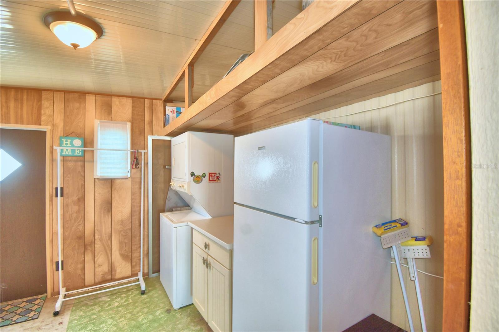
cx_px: 250
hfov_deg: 100.4
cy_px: 166
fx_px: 208
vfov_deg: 77.3
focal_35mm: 15
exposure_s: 1/30
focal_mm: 10
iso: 320
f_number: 4.5
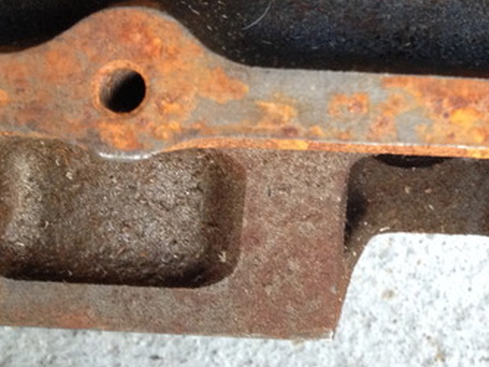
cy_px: -51
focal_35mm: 84
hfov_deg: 21.6
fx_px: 1187
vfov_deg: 16.9
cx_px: 582
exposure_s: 1/20
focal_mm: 4.28
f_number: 2.4
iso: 160
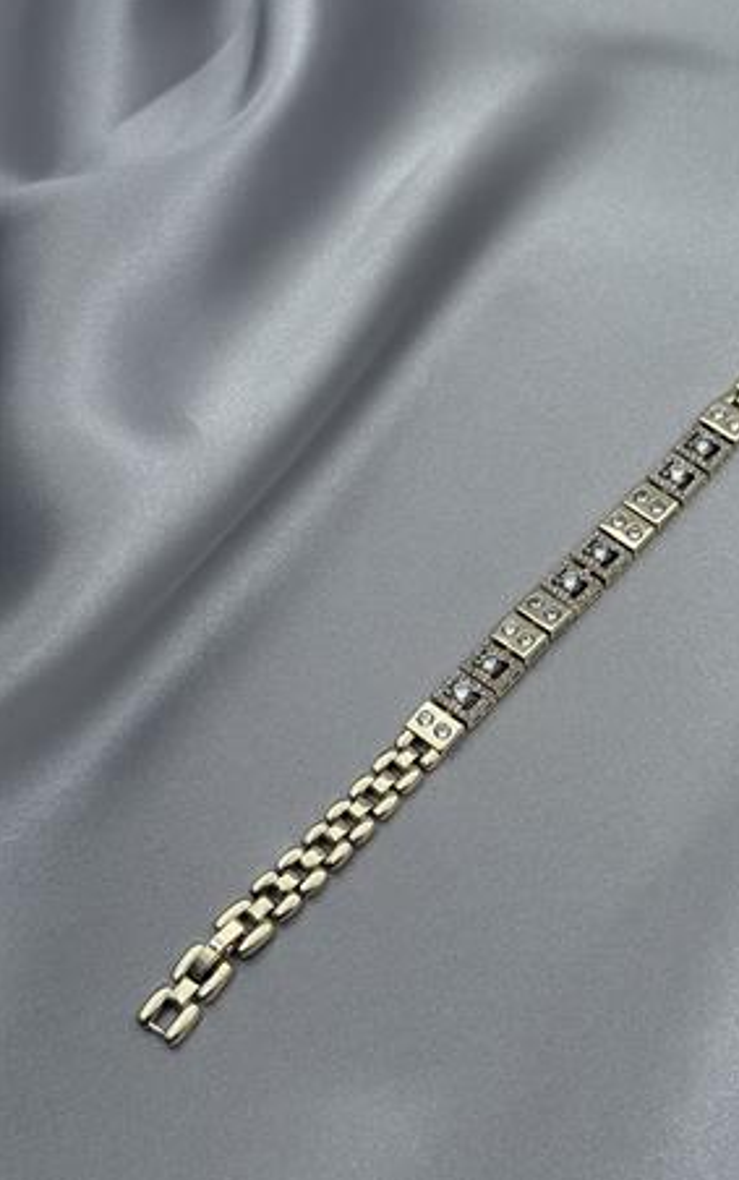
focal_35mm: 60
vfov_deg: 34.0
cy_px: 557
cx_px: 520
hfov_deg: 21.5
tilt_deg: -59.2
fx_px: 1931
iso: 64
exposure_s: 1/1795
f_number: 1.78
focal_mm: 6.76
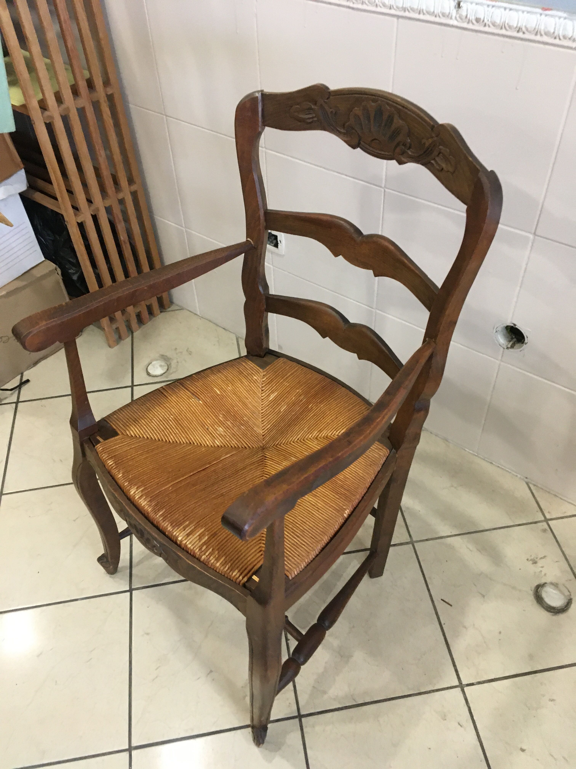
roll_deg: +5.5
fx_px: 643
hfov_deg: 48.2
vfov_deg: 61.7
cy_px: 384
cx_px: 288
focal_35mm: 29
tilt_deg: -43.9
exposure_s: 1/17
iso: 200
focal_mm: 4.15
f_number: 2.2
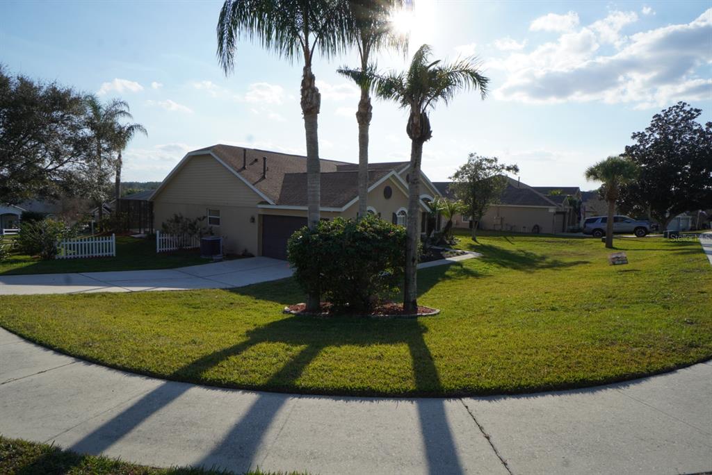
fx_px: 386
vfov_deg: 63.3
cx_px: 356
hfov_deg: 85.4
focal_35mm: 20
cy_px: 238
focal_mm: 13
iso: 125
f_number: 14
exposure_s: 1/160
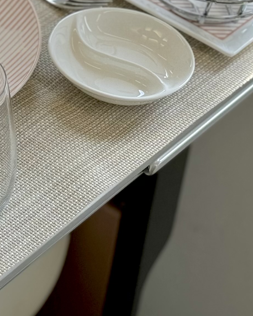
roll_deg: +0.3
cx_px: -209
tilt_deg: -38.0
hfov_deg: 8.9
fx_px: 1544
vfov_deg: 11.6
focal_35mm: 165
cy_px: -6
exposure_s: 1/399
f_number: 1.78
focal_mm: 6.86
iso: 80
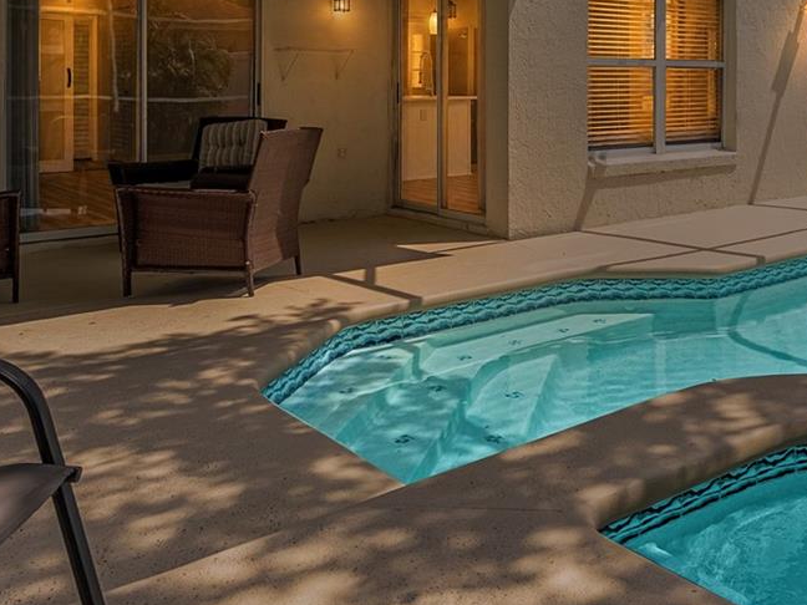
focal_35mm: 38
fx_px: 886
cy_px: 127
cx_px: 626
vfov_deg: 36.5
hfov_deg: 46.8
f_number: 10
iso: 100
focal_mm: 16
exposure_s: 1/100
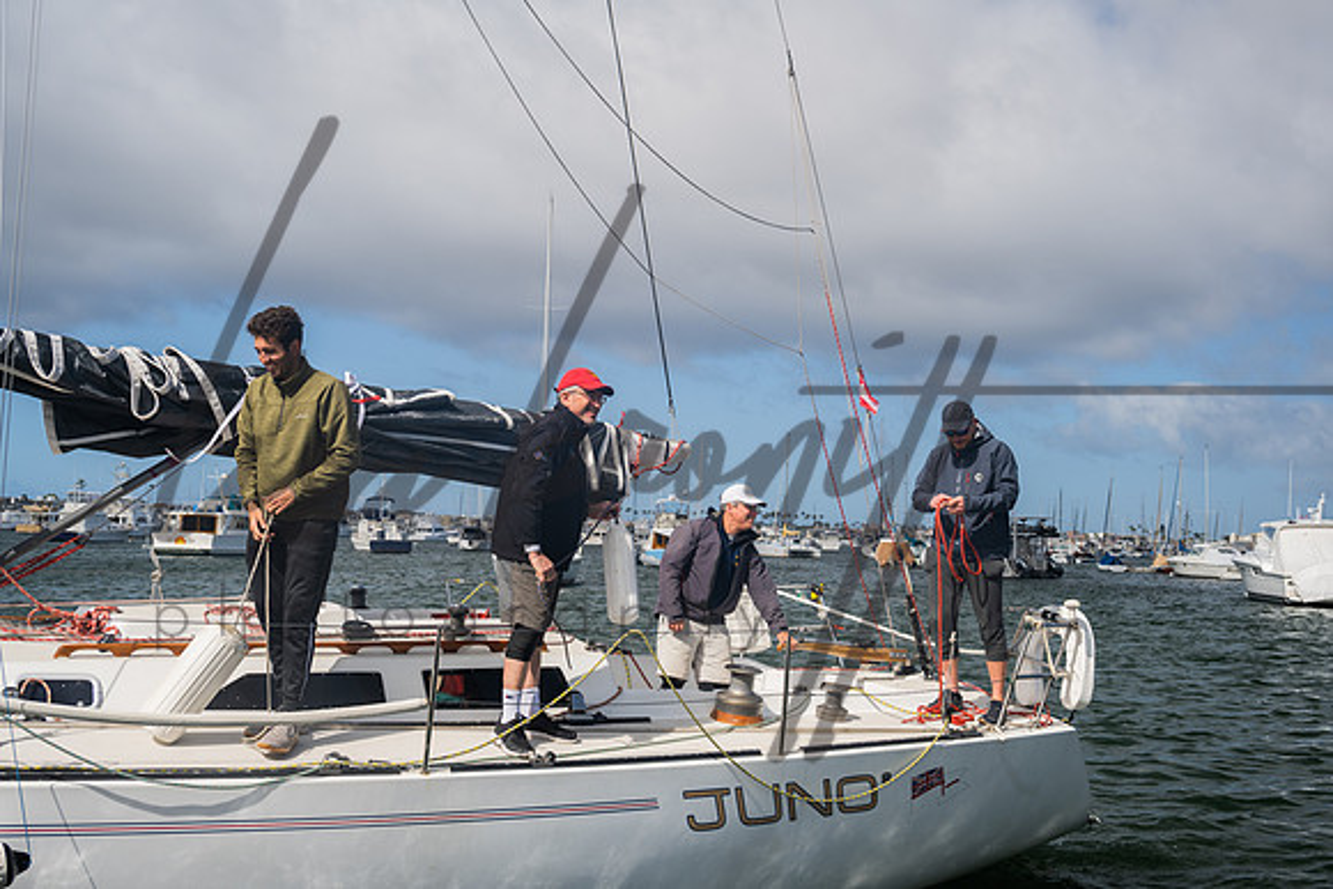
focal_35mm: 46
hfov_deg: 42.7
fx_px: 1704
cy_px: 444
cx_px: 666
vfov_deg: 29.3
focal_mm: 46
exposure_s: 1/320
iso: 100
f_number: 6.3
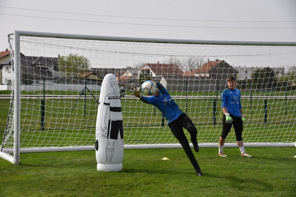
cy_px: 98
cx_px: 148
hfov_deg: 23.9
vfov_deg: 16.1
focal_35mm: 85
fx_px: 699
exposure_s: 1/400
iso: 200
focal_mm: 85
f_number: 10
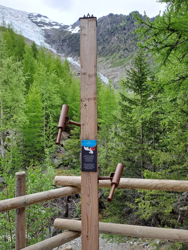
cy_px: 125
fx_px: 181
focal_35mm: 25
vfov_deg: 69.4
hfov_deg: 54.9
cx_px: 94
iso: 32
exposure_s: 1/459
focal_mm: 4.65
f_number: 1.8
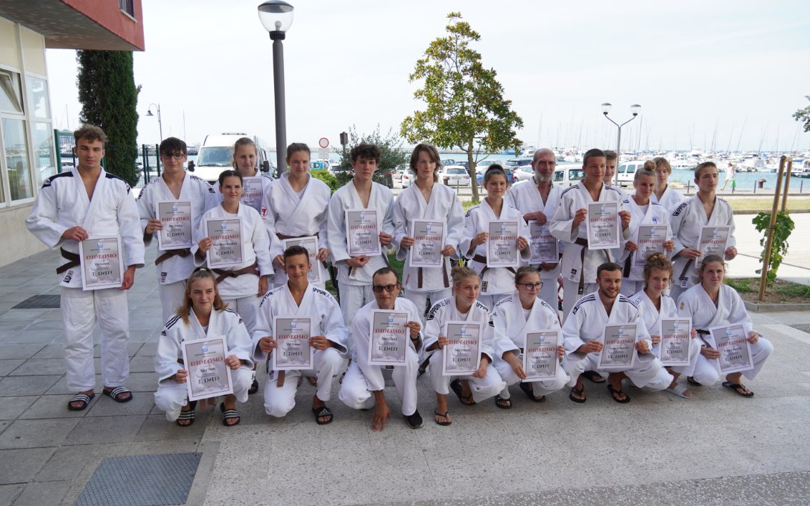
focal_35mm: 28
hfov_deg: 66.5
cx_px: 407
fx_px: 618
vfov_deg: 44.6
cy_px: 263
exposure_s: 1/250
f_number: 5.6
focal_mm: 18
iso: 100
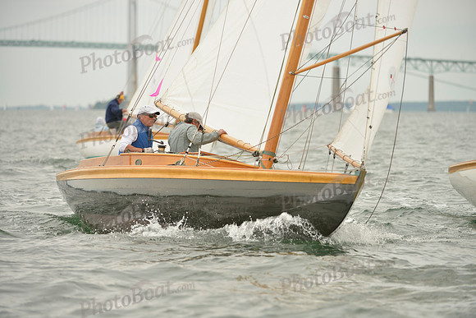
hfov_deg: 9.4
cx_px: 238
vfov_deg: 6.2
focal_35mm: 220
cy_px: 159
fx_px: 2909
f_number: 4
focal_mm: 220
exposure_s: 1/1250
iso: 400
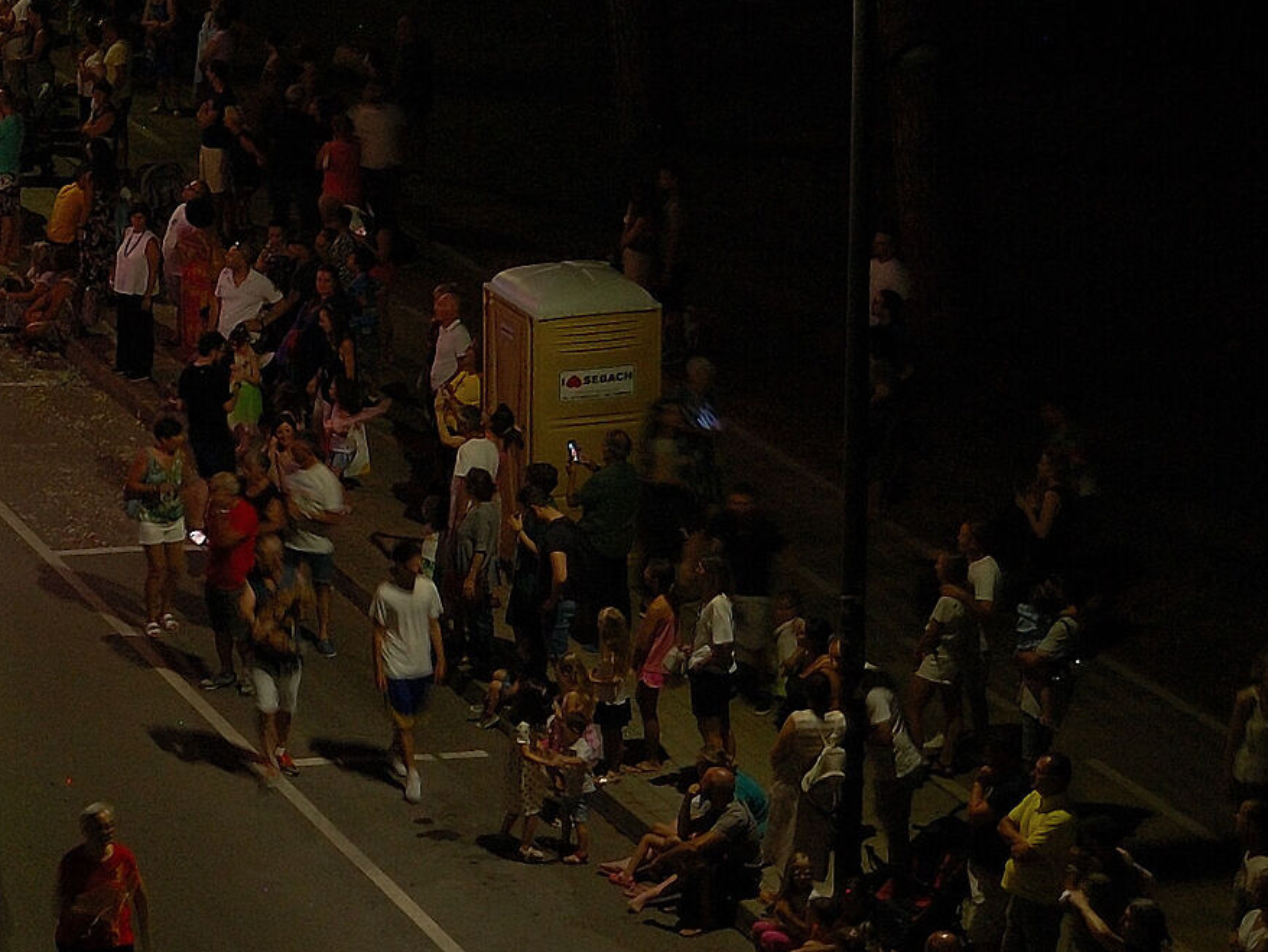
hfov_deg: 14.9
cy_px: -140
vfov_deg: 11.6
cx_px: -436
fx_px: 4617
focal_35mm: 126
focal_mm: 32
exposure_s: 1/5
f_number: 4.5
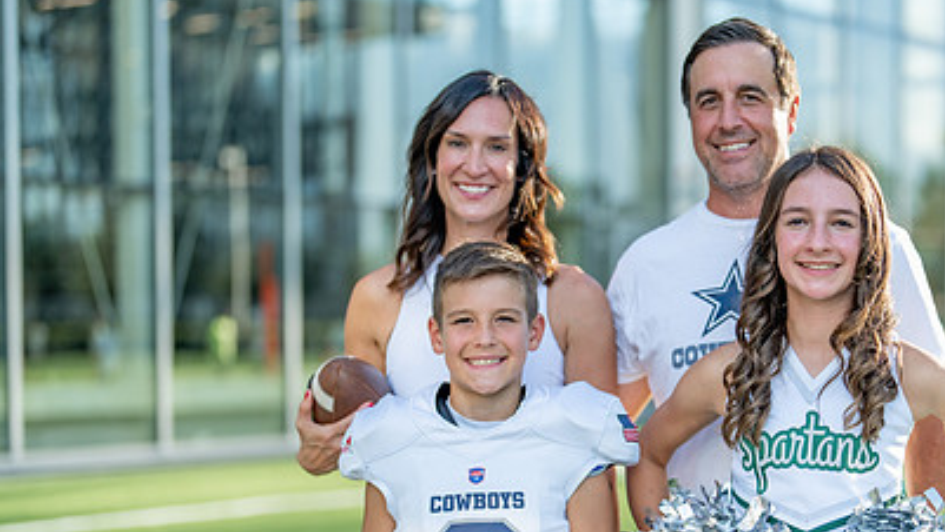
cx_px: 681
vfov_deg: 14.5
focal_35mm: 83
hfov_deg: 25.4
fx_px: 2081
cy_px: 419
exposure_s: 1/2500
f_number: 1.2
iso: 100
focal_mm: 50
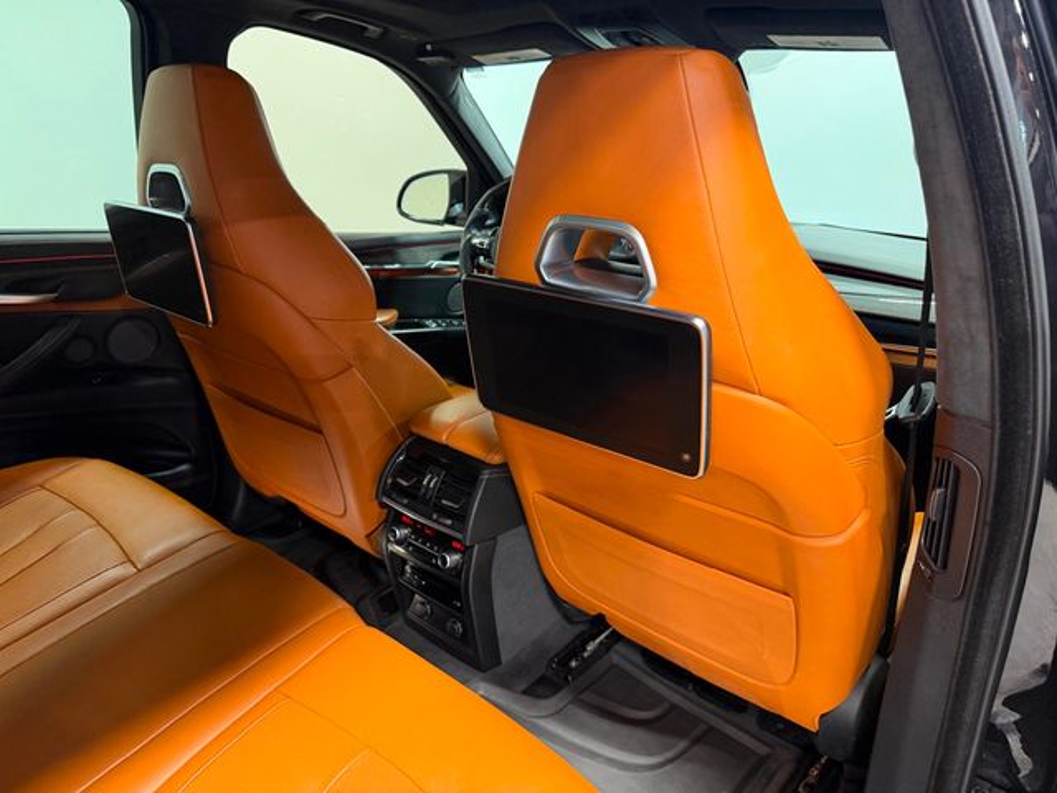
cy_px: 396
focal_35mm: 24
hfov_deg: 71.6
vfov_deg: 56.8
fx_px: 733
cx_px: 528
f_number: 1.78
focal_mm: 6.76
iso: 250
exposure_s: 1/60
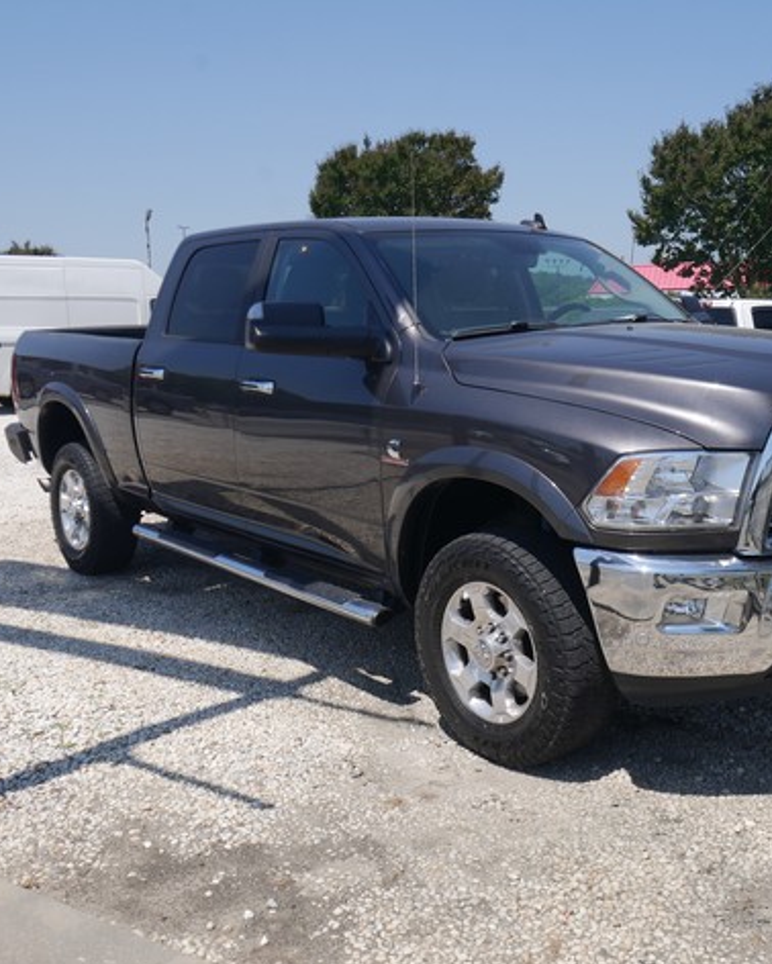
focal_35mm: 37
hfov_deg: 40.0
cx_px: 456
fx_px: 1056
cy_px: 486
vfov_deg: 49.1
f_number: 5.6
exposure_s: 1/1000
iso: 200
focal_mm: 14
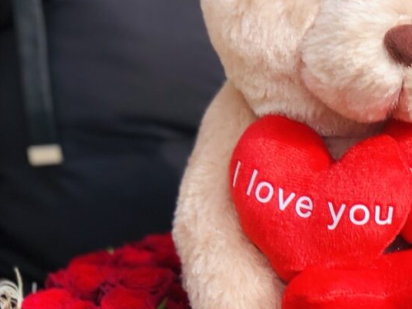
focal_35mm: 187
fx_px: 2226
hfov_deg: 10.5
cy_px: 343
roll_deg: -0.4
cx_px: 413
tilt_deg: -17.6
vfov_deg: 7.9
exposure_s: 1/125
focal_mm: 6.6
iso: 20
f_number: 2.8
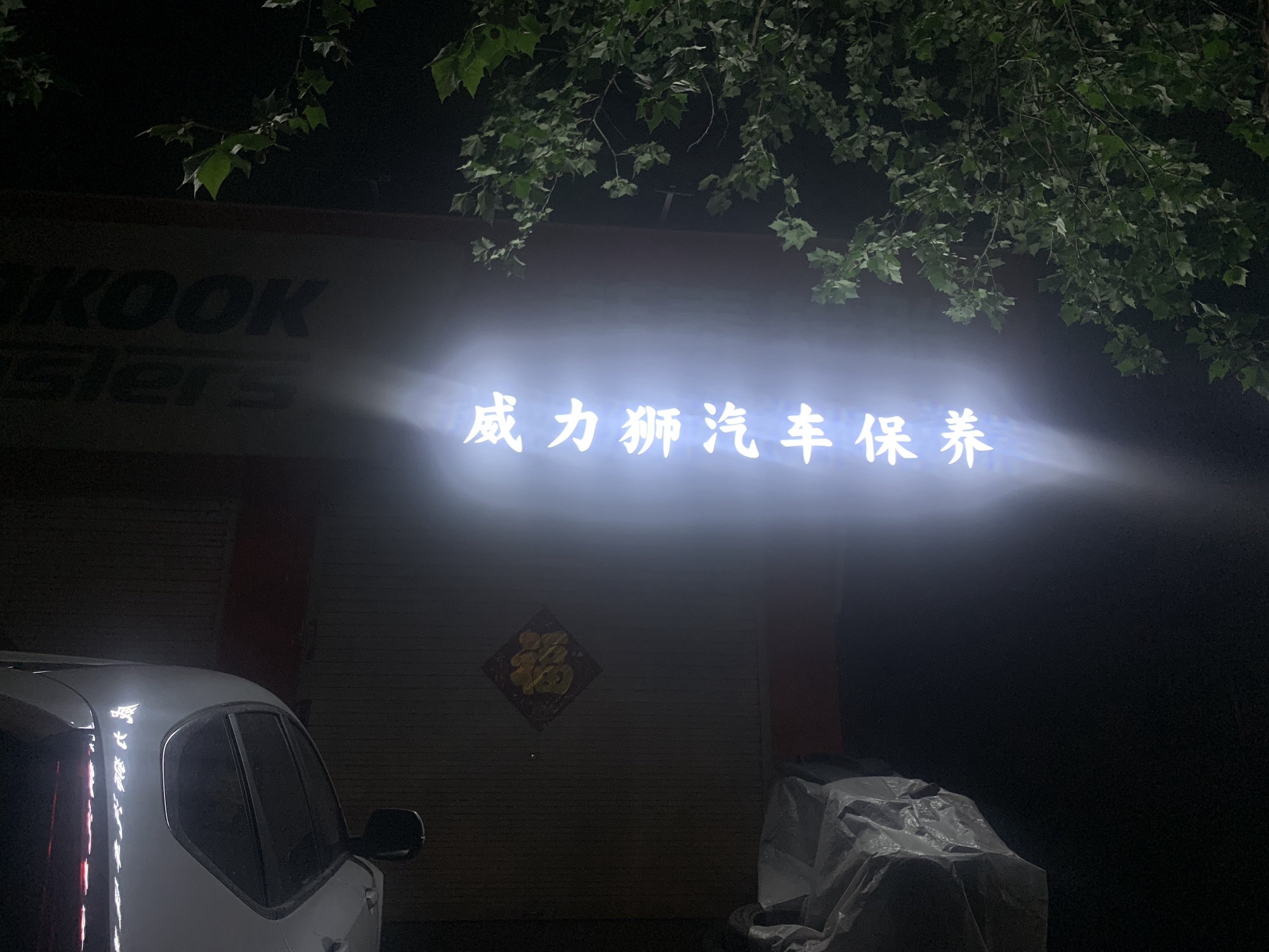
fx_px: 953
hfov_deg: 67.3
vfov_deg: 53.1
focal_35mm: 26
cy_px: 476
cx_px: 634
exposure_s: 1/50
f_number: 1.8
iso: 80
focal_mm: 4.25
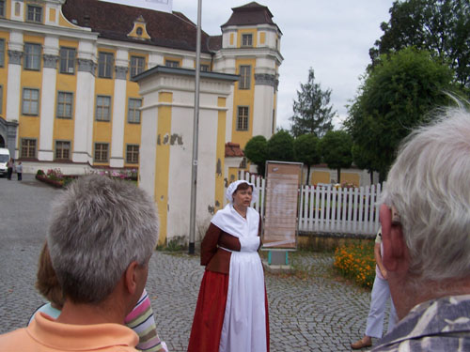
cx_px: 235
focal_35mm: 38
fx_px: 516
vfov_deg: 37.7
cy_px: 176
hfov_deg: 49.0
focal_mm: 6.3
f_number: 4
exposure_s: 1/500
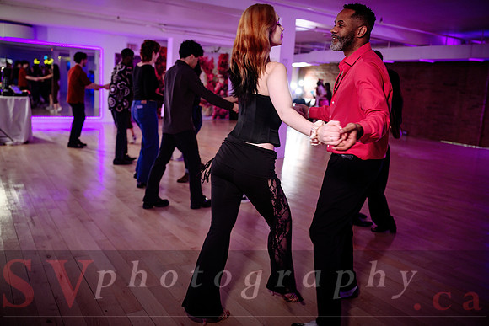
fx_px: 395
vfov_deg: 44.9
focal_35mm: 29
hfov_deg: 63.5
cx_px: 235
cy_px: 157
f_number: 2
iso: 1600
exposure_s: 1/200
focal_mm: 28
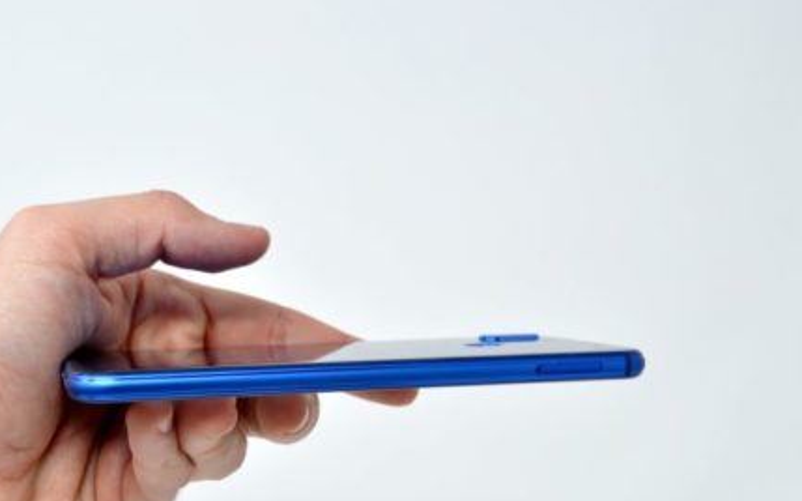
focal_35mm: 58
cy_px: 354
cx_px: 273
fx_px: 1261
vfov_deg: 22.3
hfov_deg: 35.0
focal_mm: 27
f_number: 10
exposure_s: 1/30
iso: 200
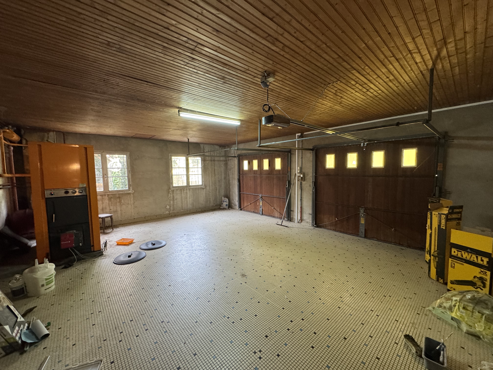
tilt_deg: -3.6
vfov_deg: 85.7
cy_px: 185
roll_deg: +1.3
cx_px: 246
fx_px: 199
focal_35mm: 14
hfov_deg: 102.1
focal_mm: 2.22
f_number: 2.2
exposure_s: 1/50
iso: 320
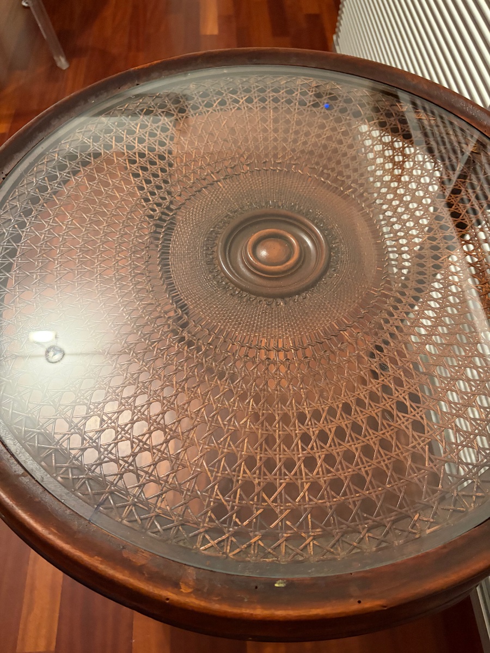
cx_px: 245
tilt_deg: -58.5
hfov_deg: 53.1
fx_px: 491
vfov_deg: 67.3
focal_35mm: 26
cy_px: 326
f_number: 1.6
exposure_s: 1/33
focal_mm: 5.96
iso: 500
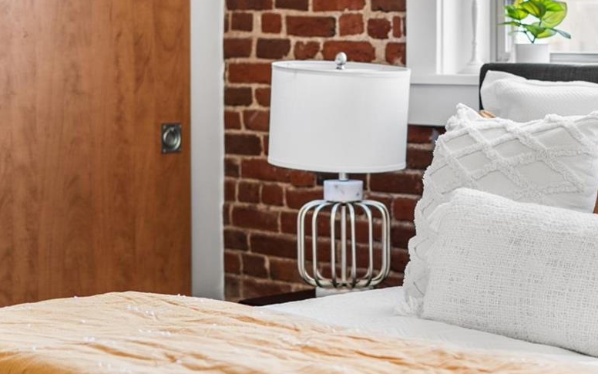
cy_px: 210
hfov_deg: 19.7
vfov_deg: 12.5
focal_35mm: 105
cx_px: 434
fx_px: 1711
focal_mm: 50
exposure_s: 1/20
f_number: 1.8
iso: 160
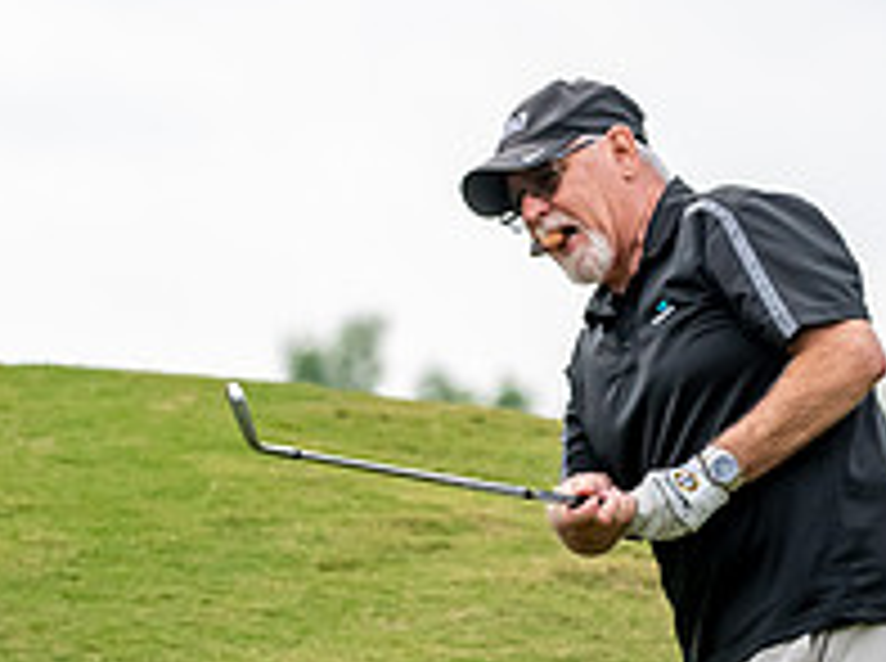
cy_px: 603
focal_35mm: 693
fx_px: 17705
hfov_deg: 2.9
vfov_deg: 2.1
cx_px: 621
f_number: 5.6
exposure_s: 1/2000
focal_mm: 210
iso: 1400
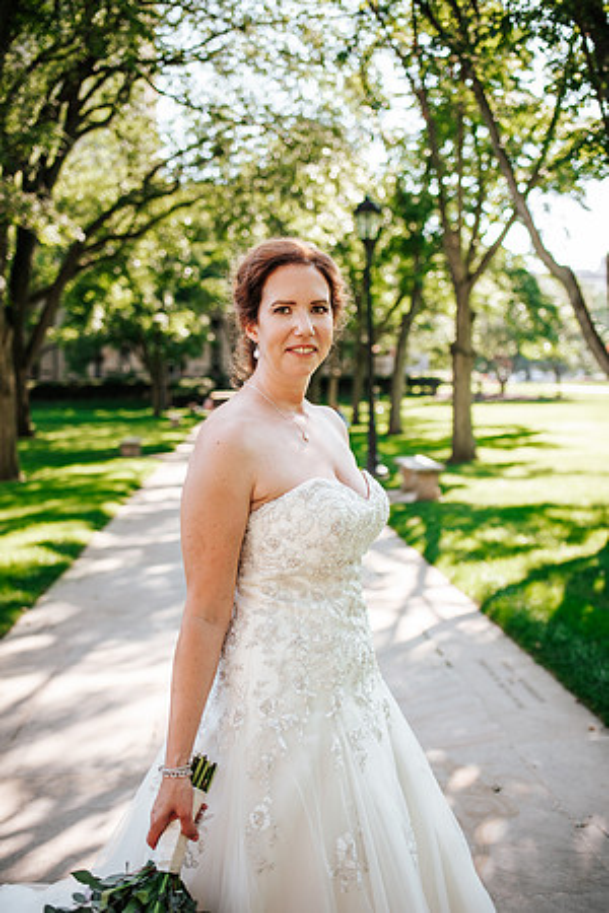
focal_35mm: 35
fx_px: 888
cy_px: 456
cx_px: 304
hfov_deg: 37.9
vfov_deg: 54.4
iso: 125
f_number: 2.2
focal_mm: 35
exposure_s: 1/500
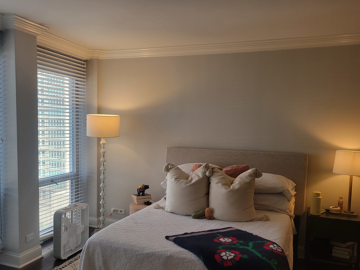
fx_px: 343
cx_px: 148
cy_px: 161
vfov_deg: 42.7
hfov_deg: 55.0
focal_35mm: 33
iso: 50
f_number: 1.8
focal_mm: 5.4
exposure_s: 1/120
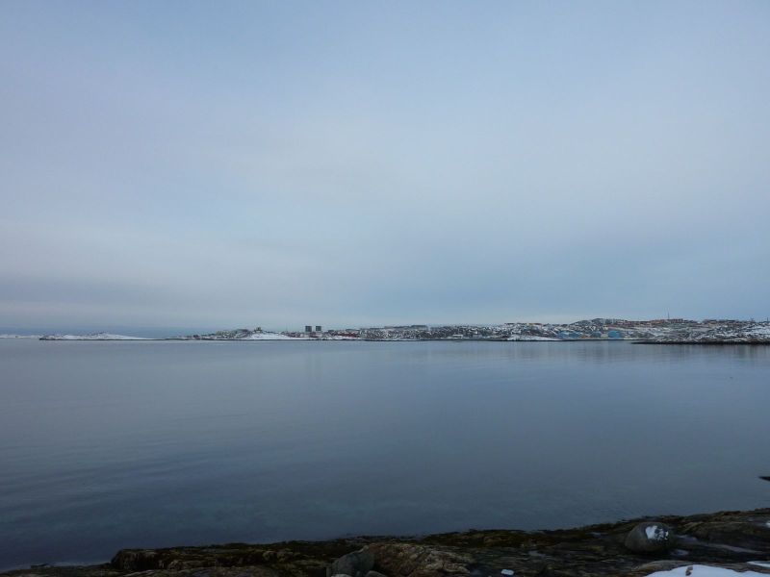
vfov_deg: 54.9
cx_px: 385
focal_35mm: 25
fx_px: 556
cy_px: 288
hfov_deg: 69.4
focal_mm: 4.1
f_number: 4
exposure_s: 1/400
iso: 80
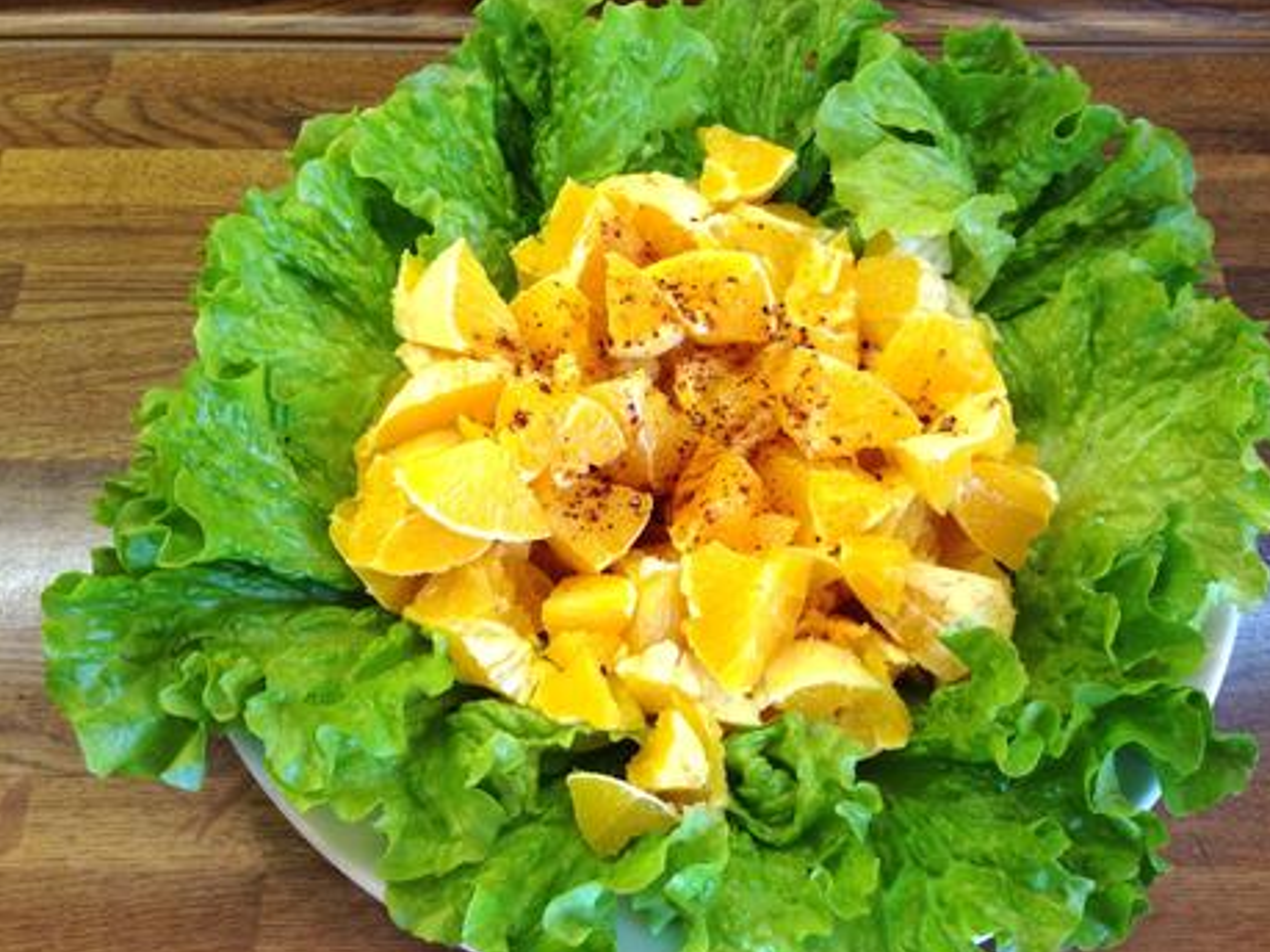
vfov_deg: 37.7
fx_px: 1394
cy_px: 498
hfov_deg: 48.9
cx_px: 683
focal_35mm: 38
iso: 50
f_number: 2.4
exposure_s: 1/40
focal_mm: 4.12
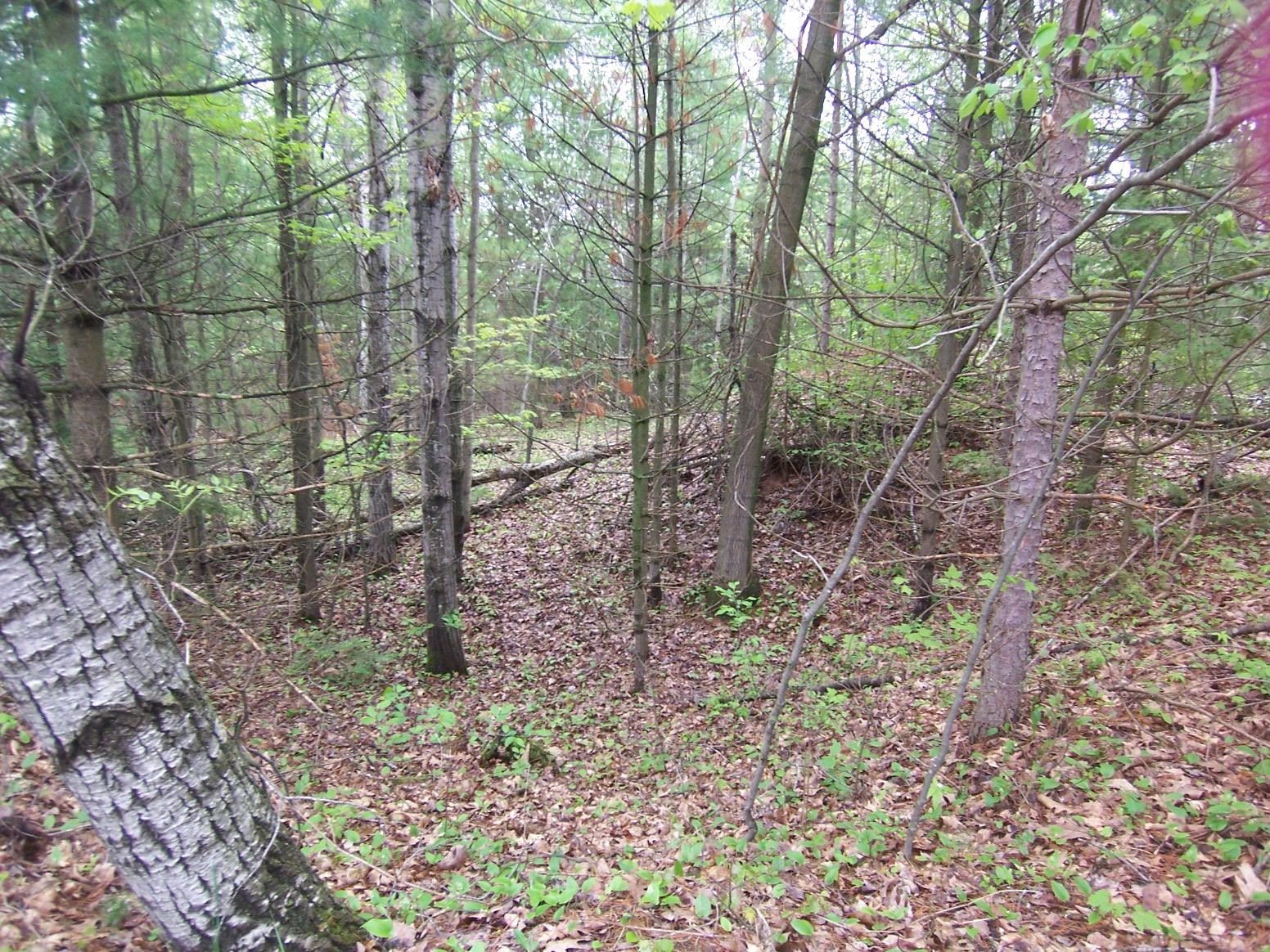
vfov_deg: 58.9
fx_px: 844
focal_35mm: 23
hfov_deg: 73.9
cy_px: 476
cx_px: 635
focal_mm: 3.8
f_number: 2.8
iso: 100
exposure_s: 1/30
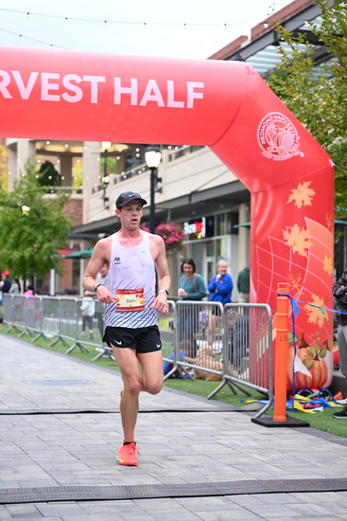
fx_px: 1011
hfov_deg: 19.5
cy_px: 260
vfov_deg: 28.8
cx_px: 174
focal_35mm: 70
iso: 1600
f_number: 2.8
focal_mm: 70
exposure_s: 1/800
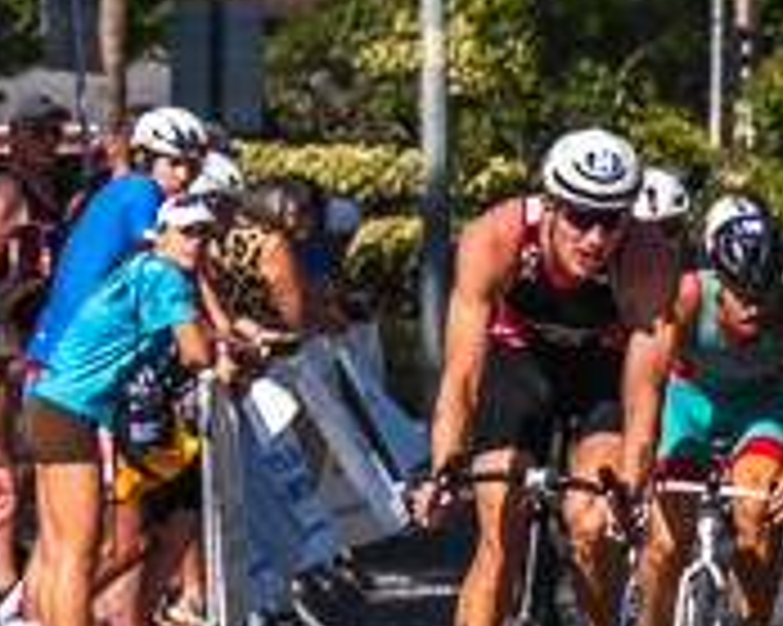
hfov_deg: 3.8
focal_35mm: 505
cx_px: 2088
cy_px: 804
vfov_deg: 3.1
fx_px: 11696
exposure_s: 1/2000
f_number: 7.1
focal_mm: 73
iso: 250
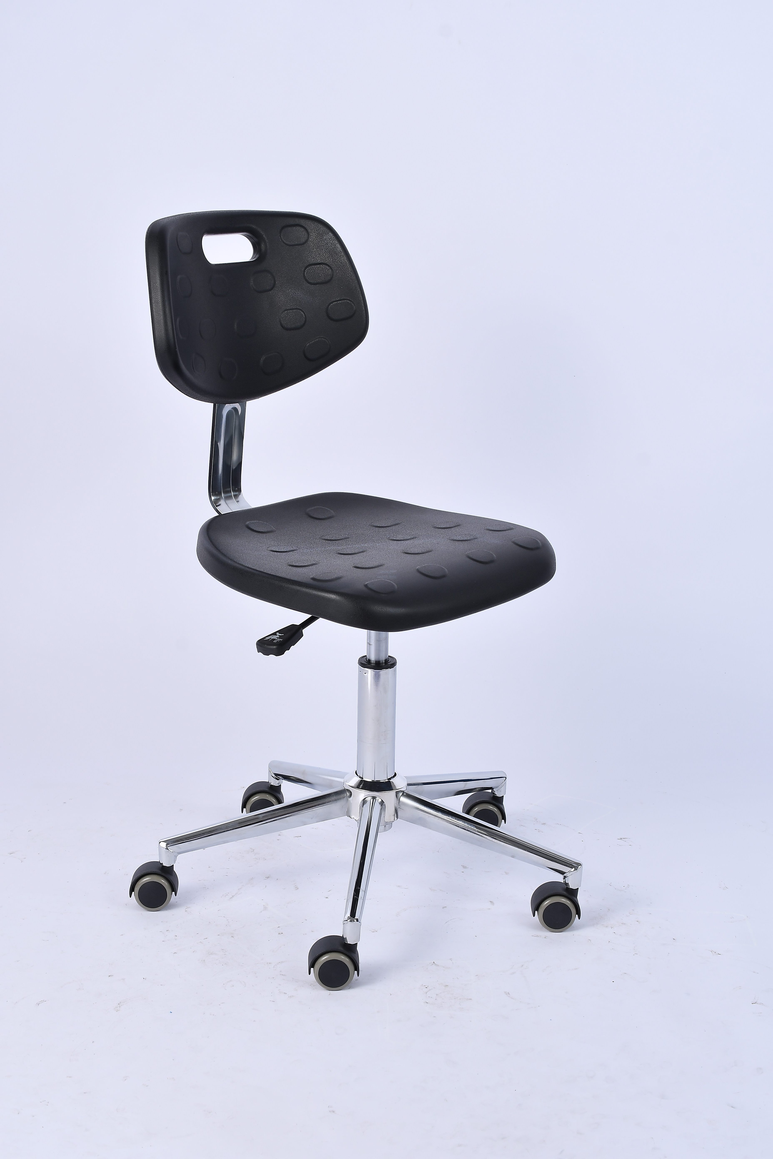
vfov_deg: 33.4
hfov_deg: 22.6
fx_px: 1932
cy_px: 580
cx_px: 386
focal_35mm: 60
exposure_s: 1/125
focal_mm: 40
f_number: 9
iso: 125
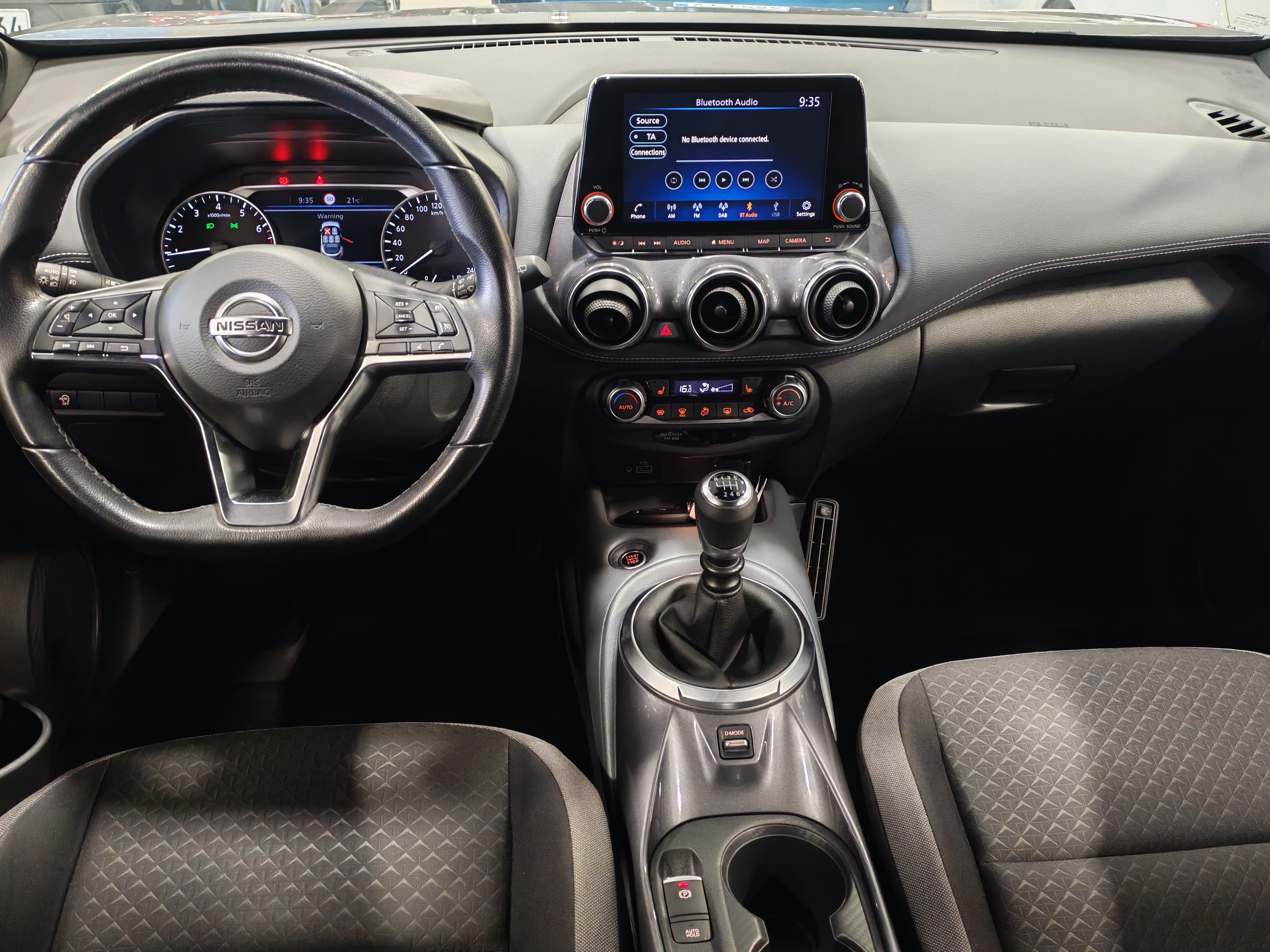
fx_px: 1137
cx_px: 635
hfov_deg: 58.4
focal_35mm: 31
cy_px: 476
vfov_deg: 45.4
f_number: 1.9
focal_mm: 6.12
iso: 2119
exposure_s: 1/50
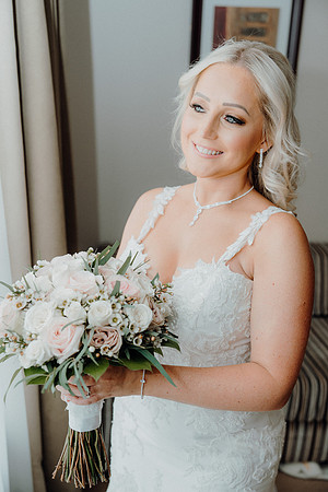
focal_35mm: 39
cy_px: 246
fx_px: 533
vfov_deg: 49.6
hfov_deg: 34.2
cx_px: 164
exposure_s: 1/160
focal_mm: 39
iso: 200
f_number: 3.5
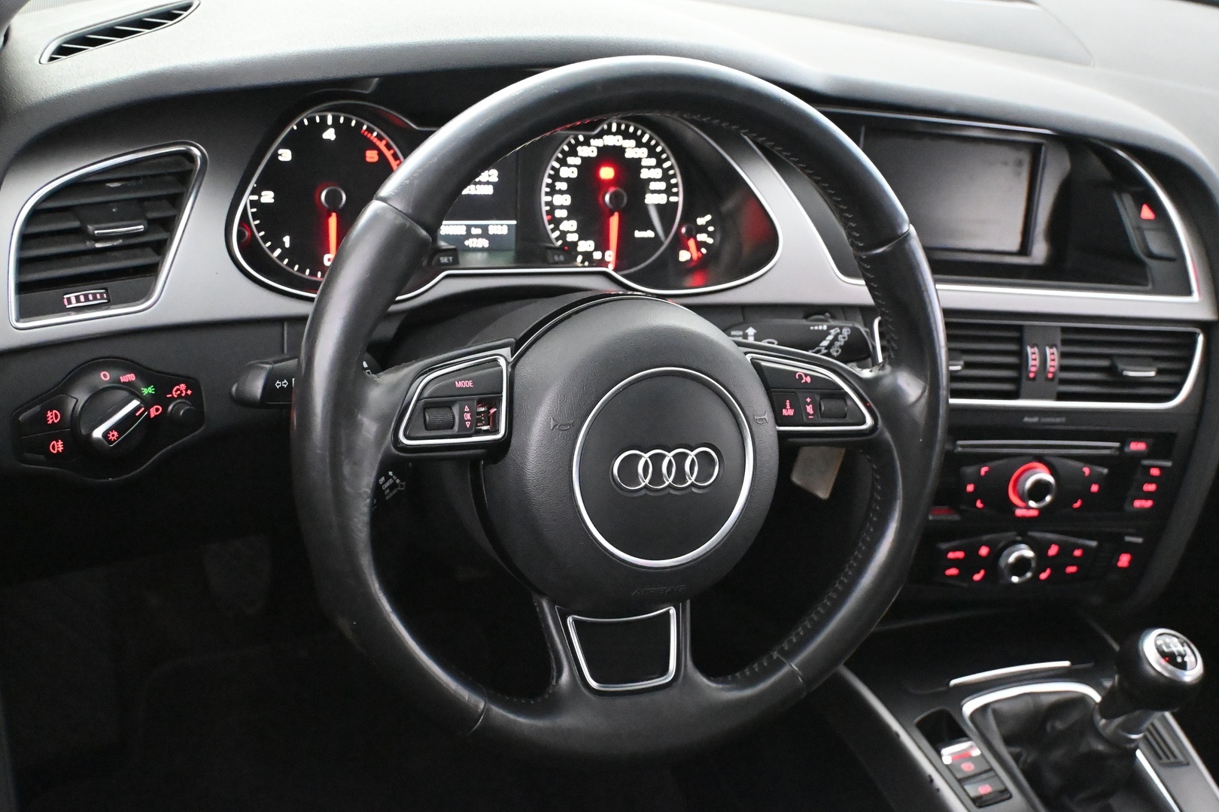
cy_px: 406
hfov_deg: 45.0
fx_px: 1473
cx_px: 610
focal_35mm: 44
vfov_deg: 30.8
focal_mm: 29
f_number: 4.8
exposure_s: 1/50
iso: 12800
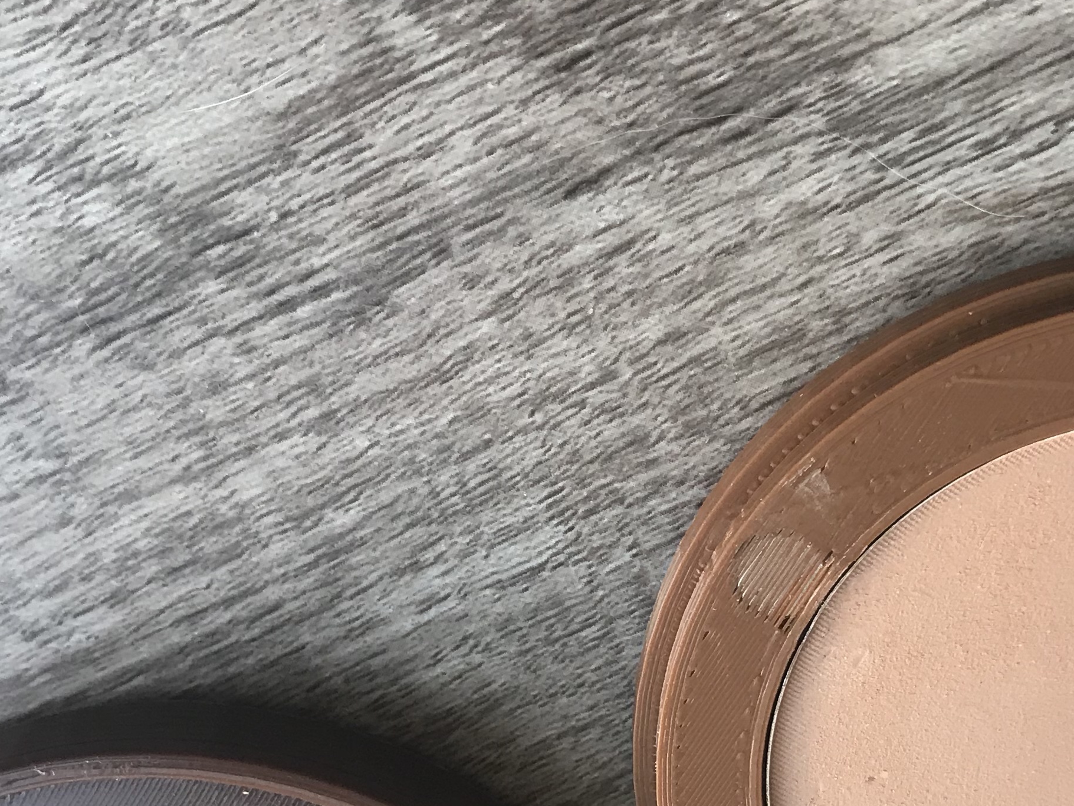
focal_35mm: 62
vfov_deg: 22.8
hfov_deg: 31.0
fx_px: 1924
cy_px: 781
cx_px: 716
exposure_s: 1/33
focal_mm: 3.99
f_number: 1.8
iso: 25
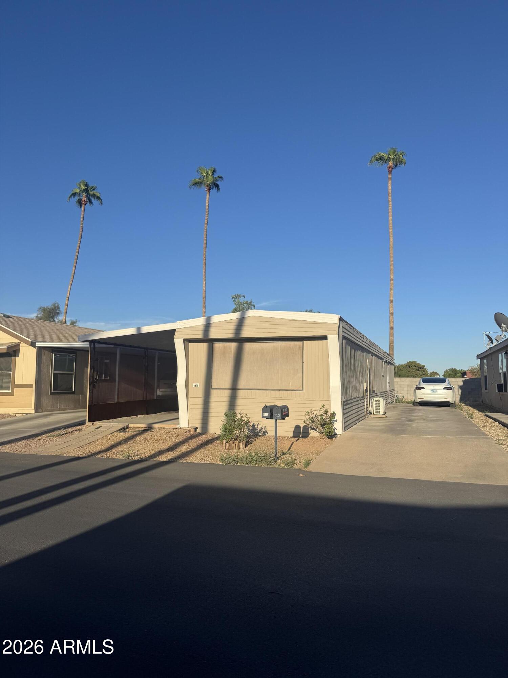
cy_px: 339
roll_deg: +0.0
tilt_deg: +4.4
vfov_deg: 71.6
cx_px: 254
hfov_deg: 56.8
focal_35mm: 24
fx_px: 470
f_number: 1.78
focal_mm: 6.76
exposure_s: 1/4950
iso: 80
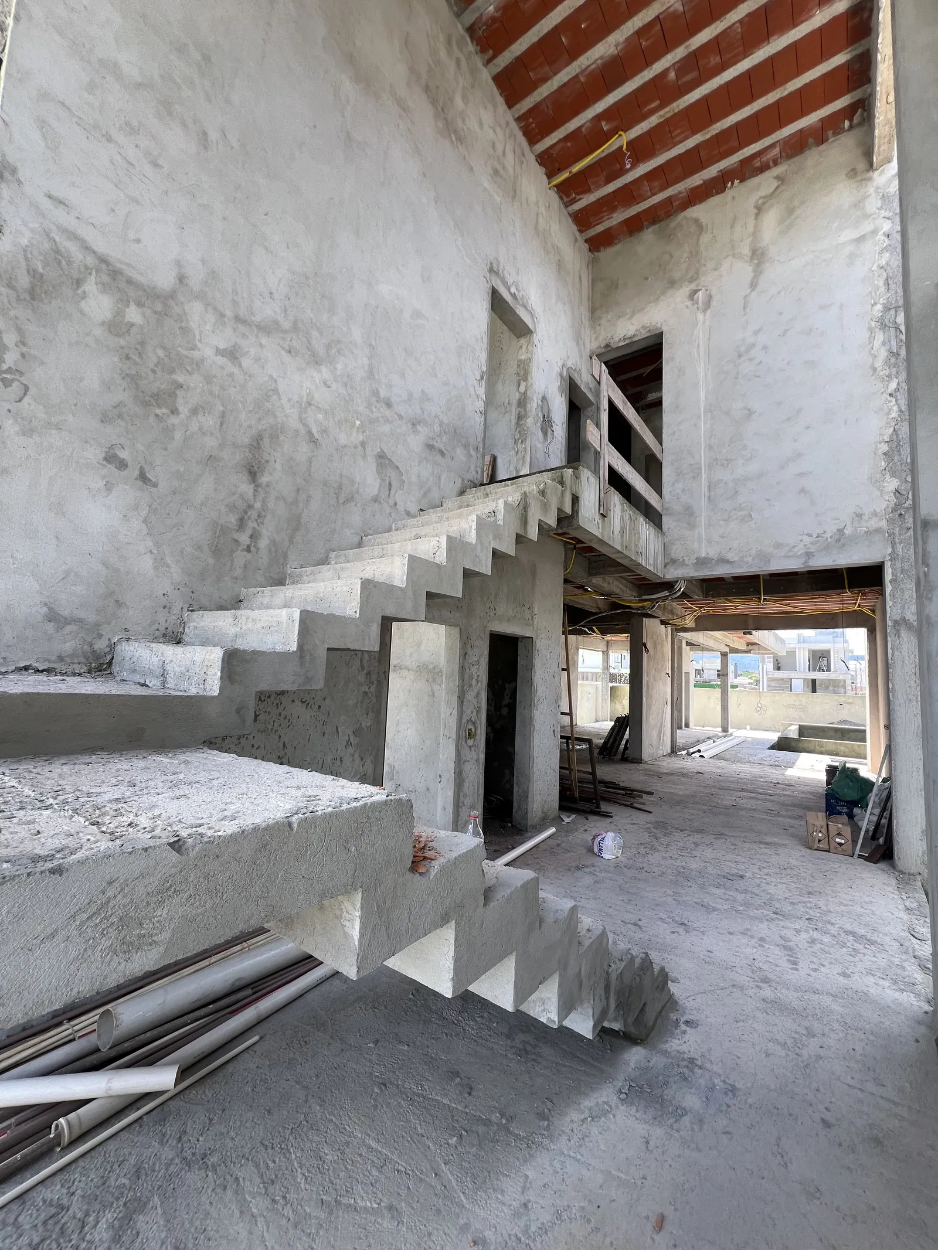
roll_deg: -1.5
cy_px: 625
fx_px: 470
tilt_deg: +6.2
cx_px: 469
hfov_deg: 89.9
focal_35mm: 13
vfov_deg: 106.2
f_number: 1.8
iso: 32
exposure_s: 1/146
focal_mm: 1.57
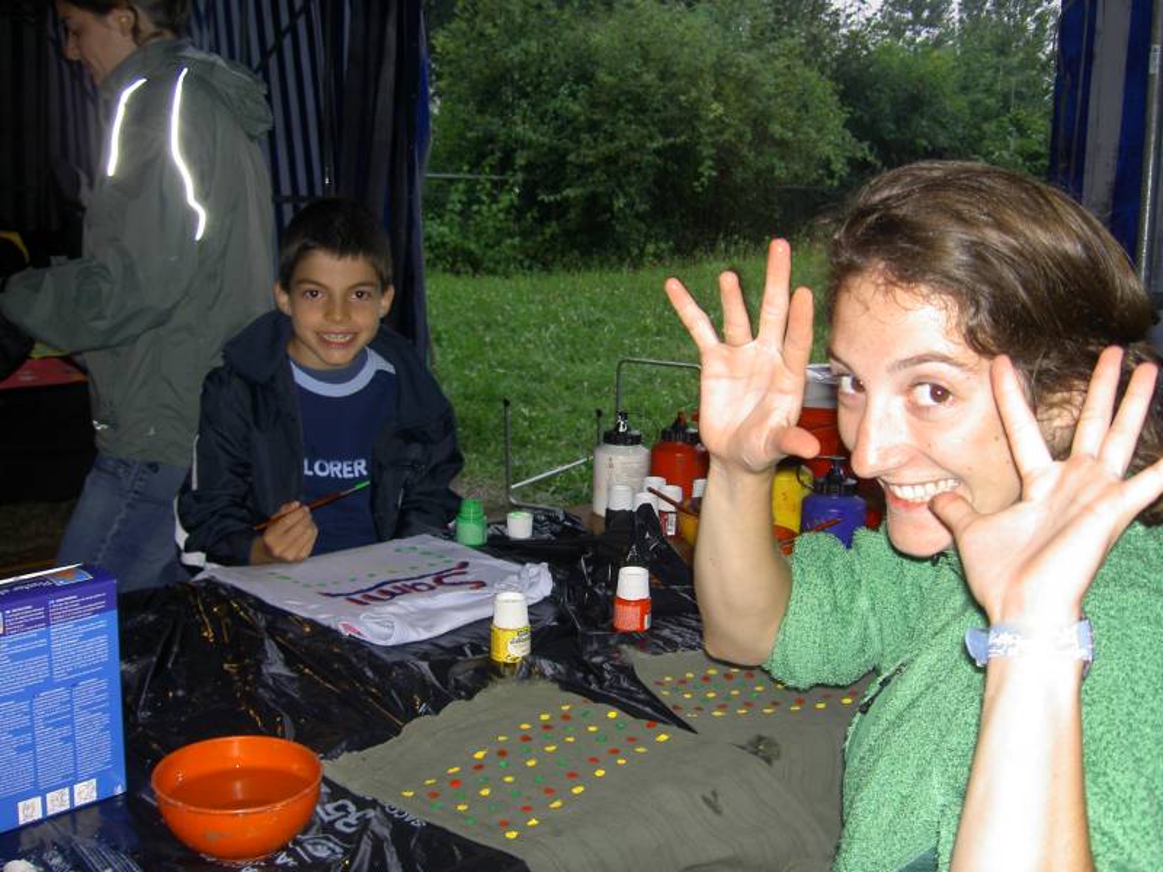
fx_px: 1310
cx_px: 582
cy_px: 436
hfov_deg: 47.9
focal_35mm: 39
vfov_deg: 36.8
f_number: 2.8
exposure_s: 1/60
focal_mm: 8
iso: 100
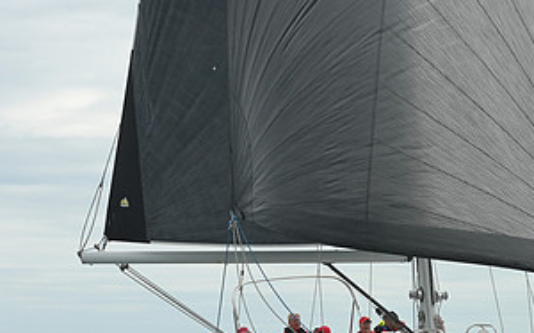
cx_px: 443
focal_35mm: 148
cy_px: 188
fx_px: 2152
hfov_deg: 14.1
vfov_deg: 8.8
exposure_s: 1/800
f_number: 6.3
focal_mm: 75
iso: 400
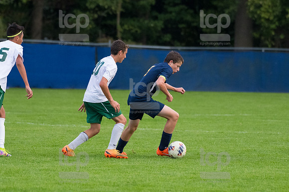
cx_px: 144
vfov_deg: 3.4
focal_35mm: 405
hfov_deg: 5.1
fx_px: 3249
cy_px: 96
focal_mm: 270
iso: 3200
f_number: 5.6
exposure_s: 1/2000
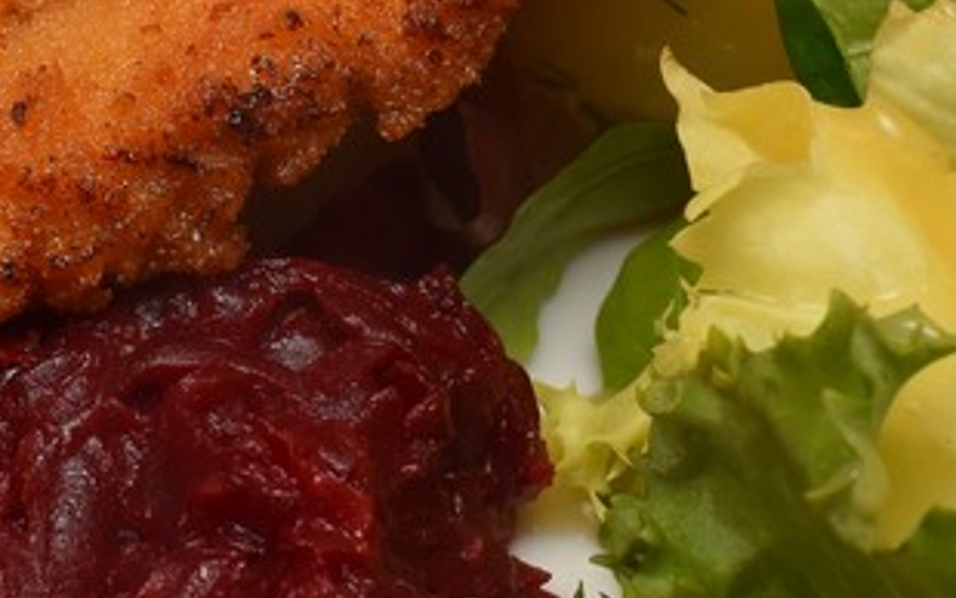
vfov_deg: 6.8
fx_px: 5052
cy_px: 170
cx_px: 447
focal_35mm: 194
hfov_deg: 10.8
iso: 400
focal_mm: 35
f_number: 7.1
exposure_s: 1/200
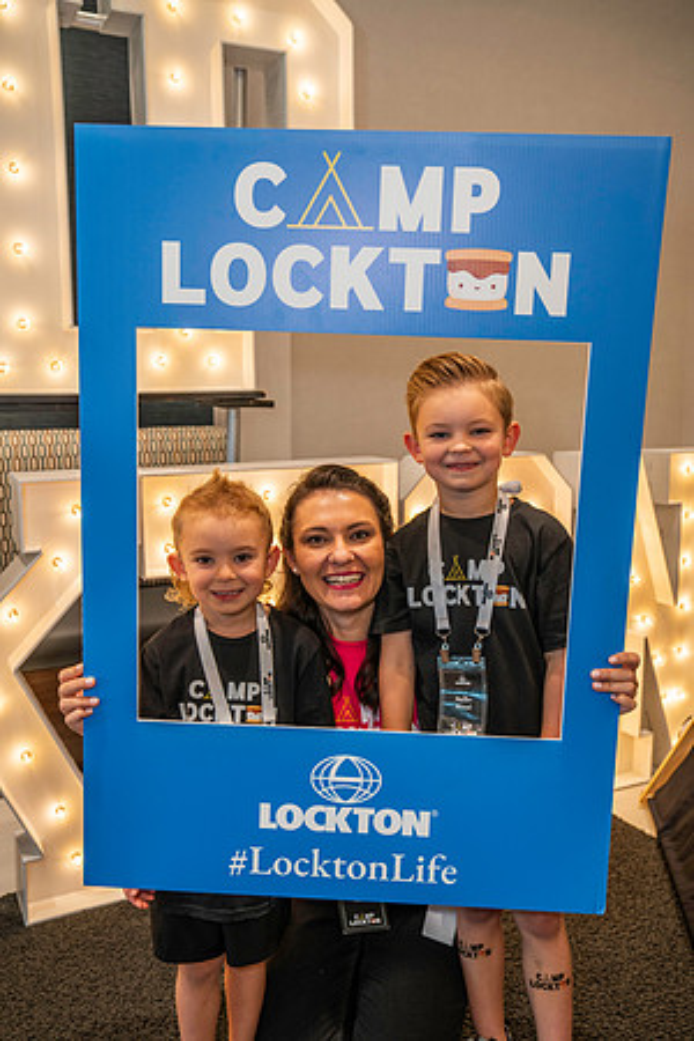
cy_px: 520
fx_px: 925
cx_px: 347
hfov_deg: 41.1
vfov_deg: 58.7
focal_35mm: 32
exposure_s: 1/160
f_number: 4
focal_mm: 32
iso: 800
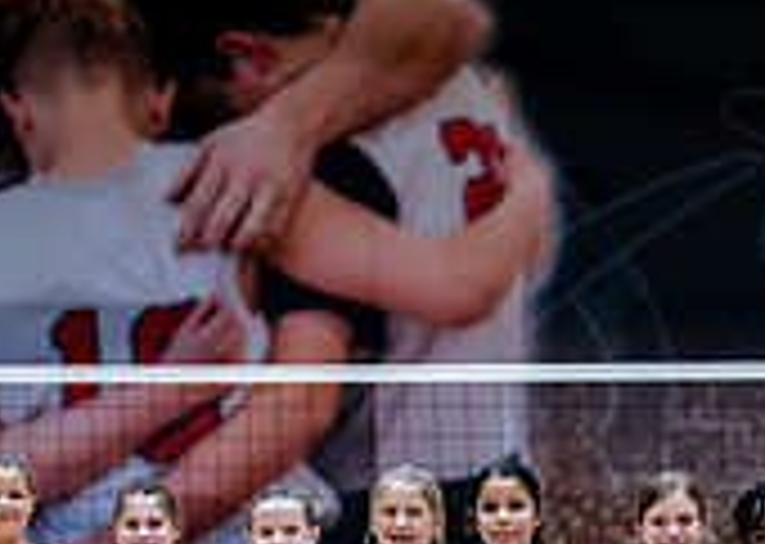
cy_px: 809
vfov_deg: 7.8
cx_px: 837
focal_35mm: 181
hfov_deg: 11.0
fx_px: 3928
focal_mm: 50
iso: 500
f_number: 1.4
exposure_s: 1/320
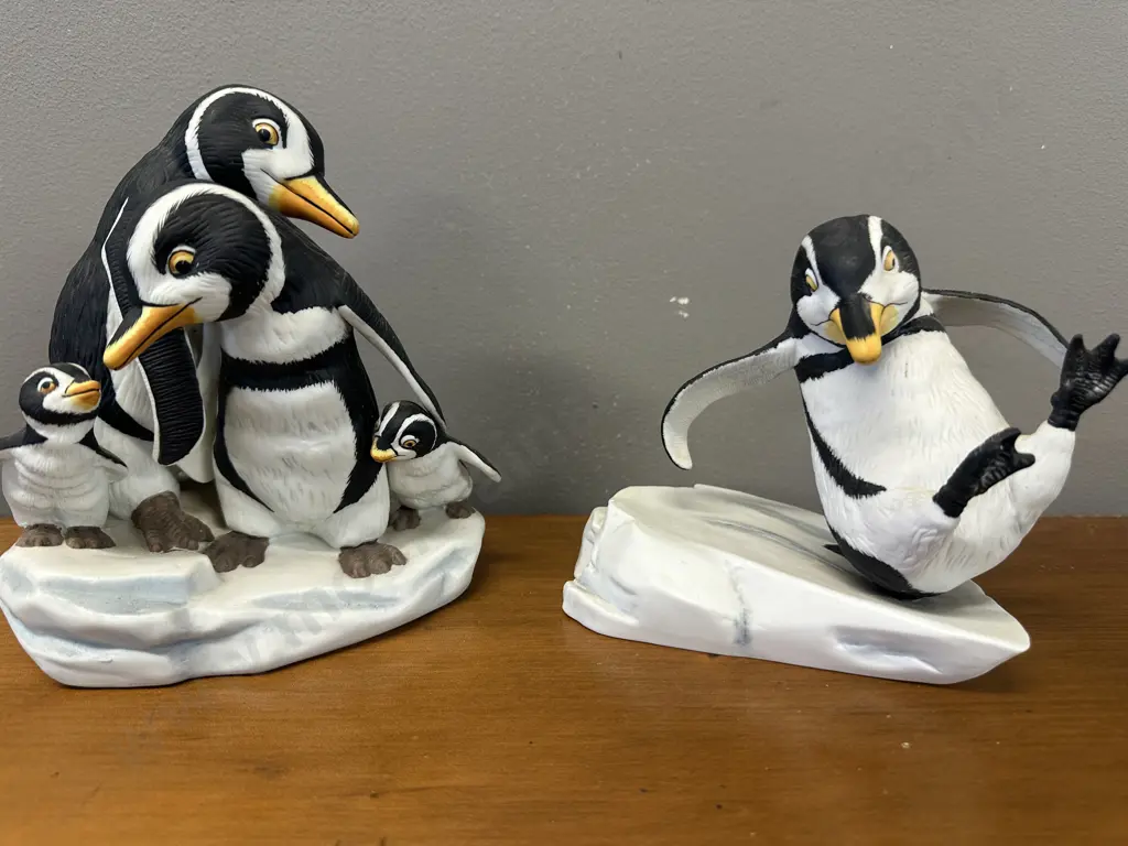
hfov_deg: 71.6
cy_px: 423
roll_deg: -1.5
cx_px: 564
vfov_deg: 56.8
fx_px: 782
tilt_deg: -15.3
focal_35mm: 24
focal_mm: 6.86
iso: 125
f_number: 1.78
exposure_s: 1/50
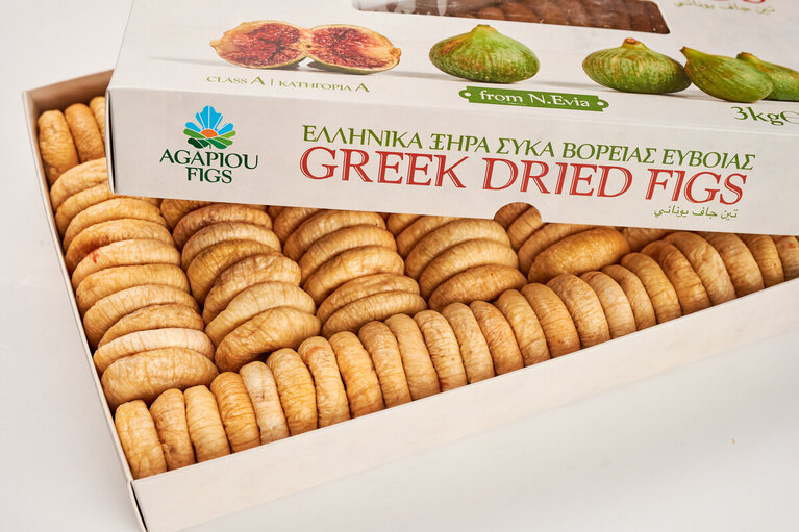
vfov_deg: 27.0
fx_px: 1109
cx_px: 400
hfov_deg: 39.6
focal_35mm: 50
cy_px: 266
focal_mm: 50
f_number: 7.1
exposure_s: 1/160
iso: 100
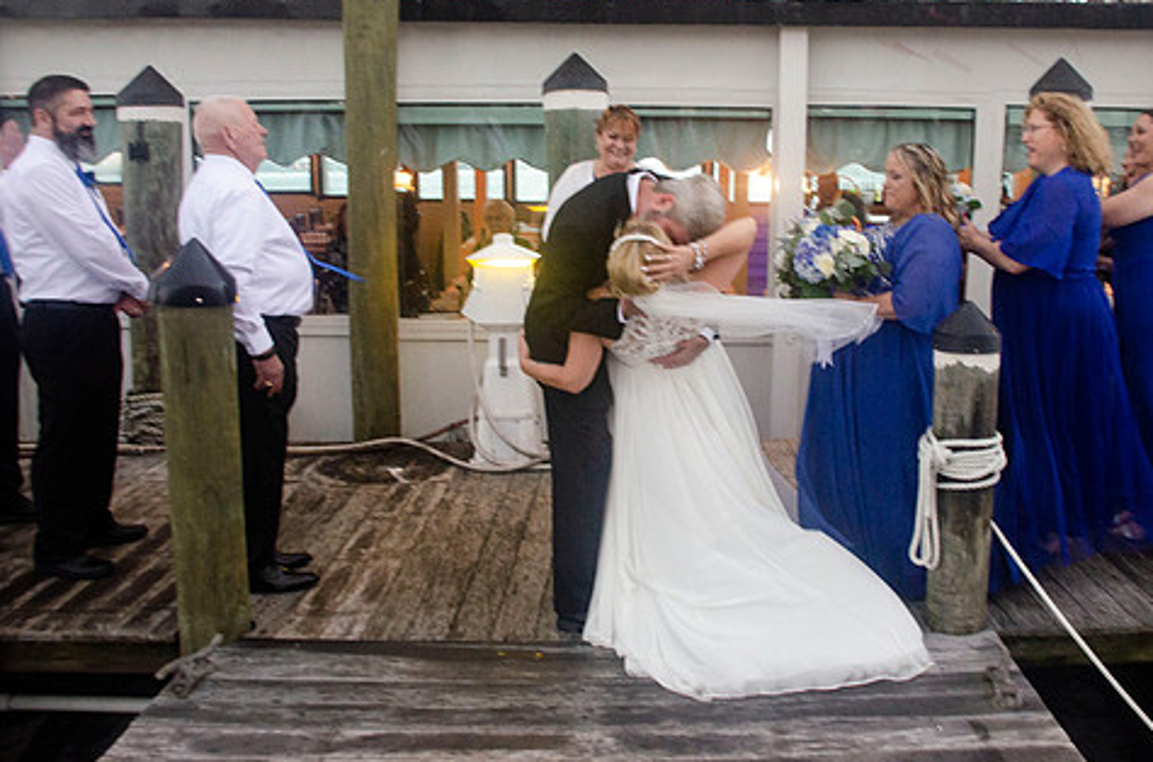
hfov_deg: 57.1
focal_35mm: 33
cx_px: 658
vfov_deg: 39.6
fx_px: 1054
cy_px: 318
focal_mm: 18
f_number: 5
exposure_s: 1/30
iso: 800
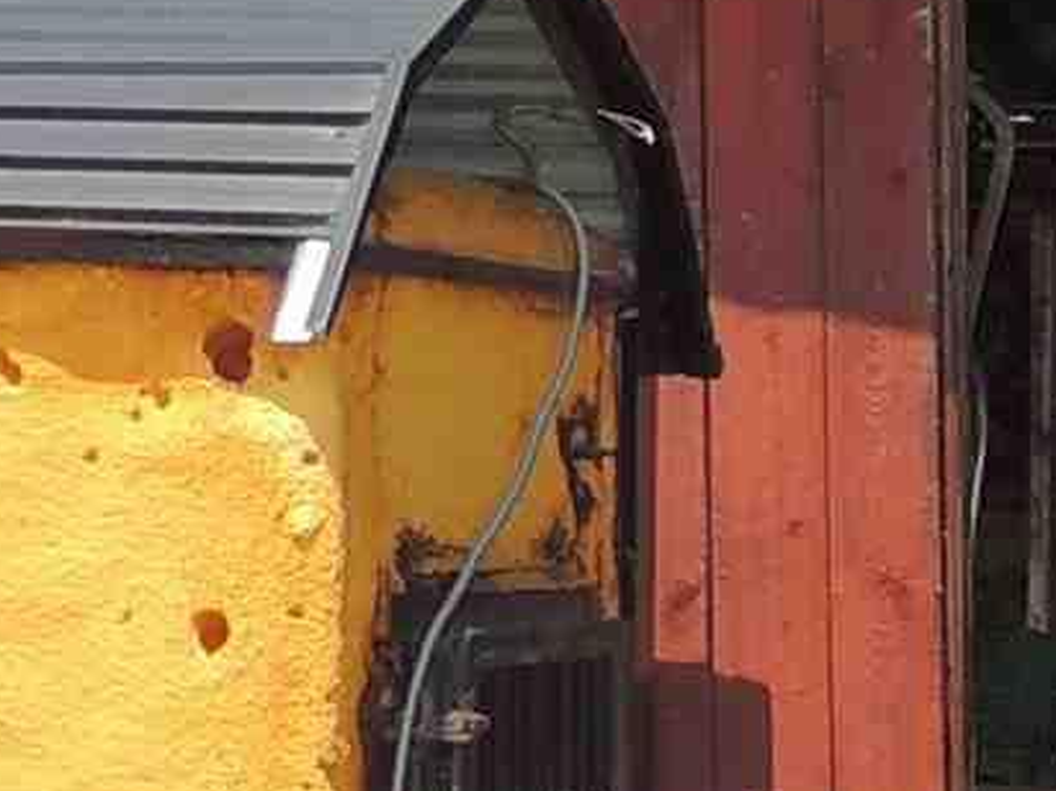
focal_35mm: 180
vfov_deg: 8.2
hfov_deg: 10.5
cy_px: 703
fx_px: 5488
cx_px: 1731
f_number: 3
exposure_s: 1/800
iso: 100
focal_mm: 4.3
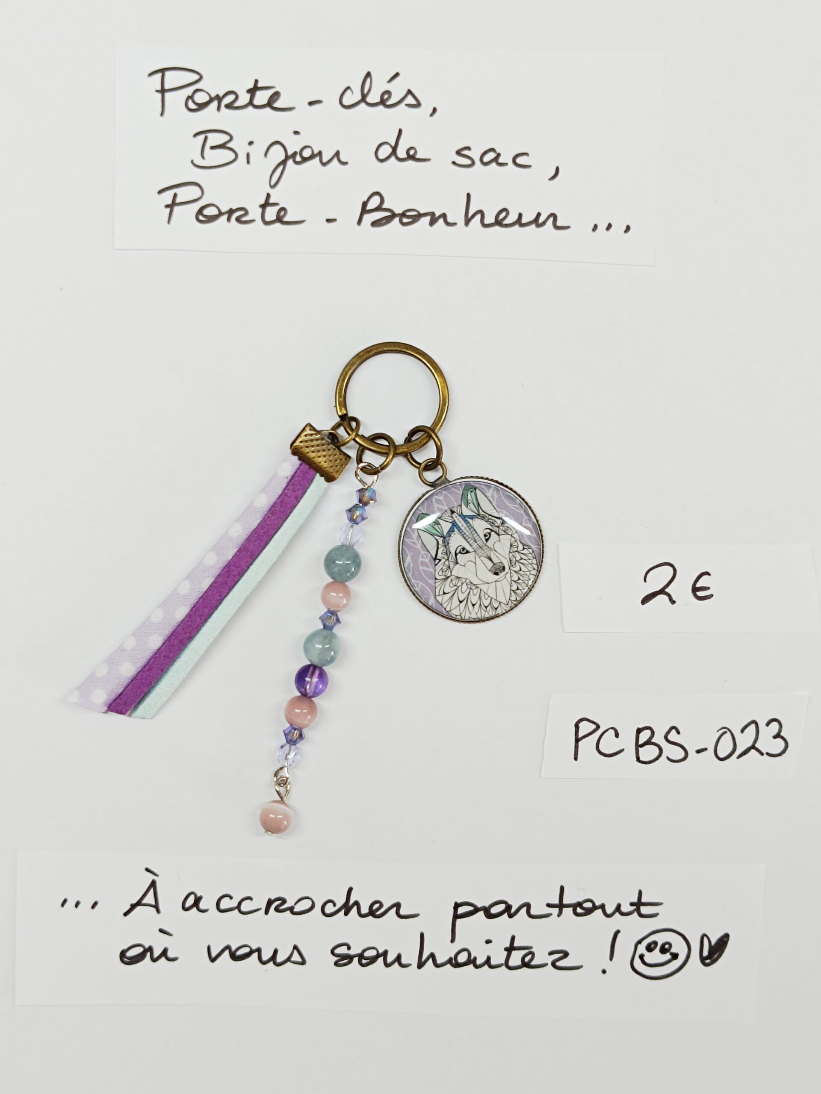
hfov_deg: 56.8
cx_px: 410
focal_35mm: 24
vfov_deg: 71.6
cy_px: 547
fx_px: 759
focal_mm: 5.59
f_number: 1.88
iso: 97
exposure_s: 1/101
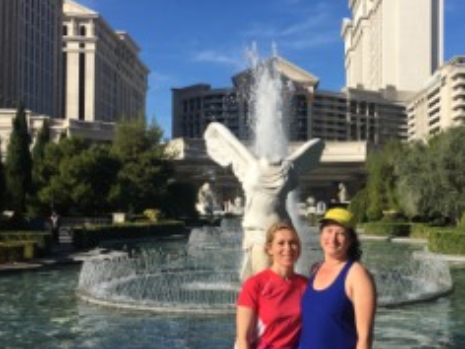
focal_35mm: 45
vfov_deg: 32.2
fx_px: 604
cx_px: 335
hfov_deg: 41.1
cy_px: 191
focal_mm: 4.15
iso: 25
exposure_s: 1/2331
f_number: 2.2
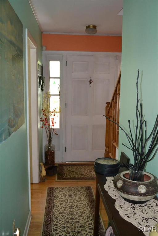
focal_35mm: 33
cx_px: 79
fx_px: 217
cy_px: 118
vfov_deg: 57.2
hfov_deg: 40.0
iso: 3200
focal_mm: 22
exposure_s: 1/60
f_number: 4
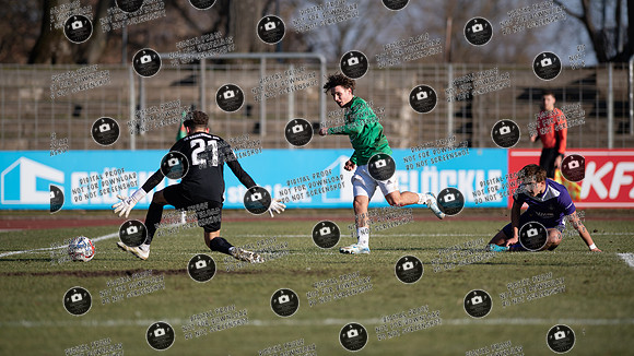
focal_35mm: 320
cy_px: 160
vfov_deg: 3.8
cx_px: 312
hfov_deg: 6.8
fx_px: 5374
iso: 64
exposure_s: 1/1600
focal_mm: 300
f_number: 2.8
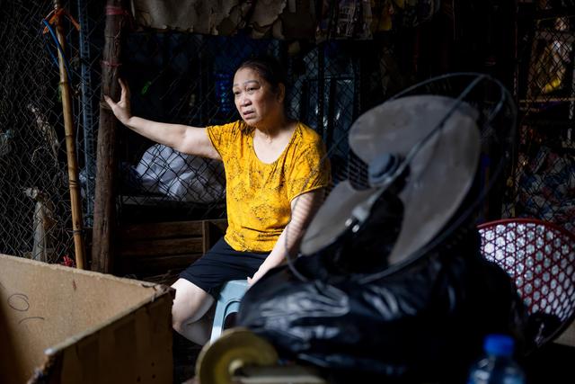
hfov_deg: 47.4
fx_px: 655
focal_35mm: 41
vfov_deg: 32.6
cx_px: 288
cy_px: 192
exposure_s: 1/250
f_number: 2.8
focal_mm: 41
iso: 4000
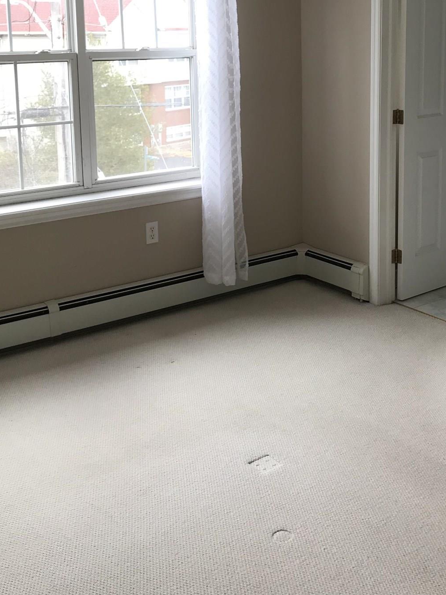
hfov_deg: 29.9
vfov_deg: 38.7
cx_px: 324
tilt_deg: -8.9
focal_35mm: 48
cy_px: 155
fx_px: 825
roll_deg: +0.3
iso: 25
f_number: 1.8
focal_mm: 3.99
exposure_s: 1/60
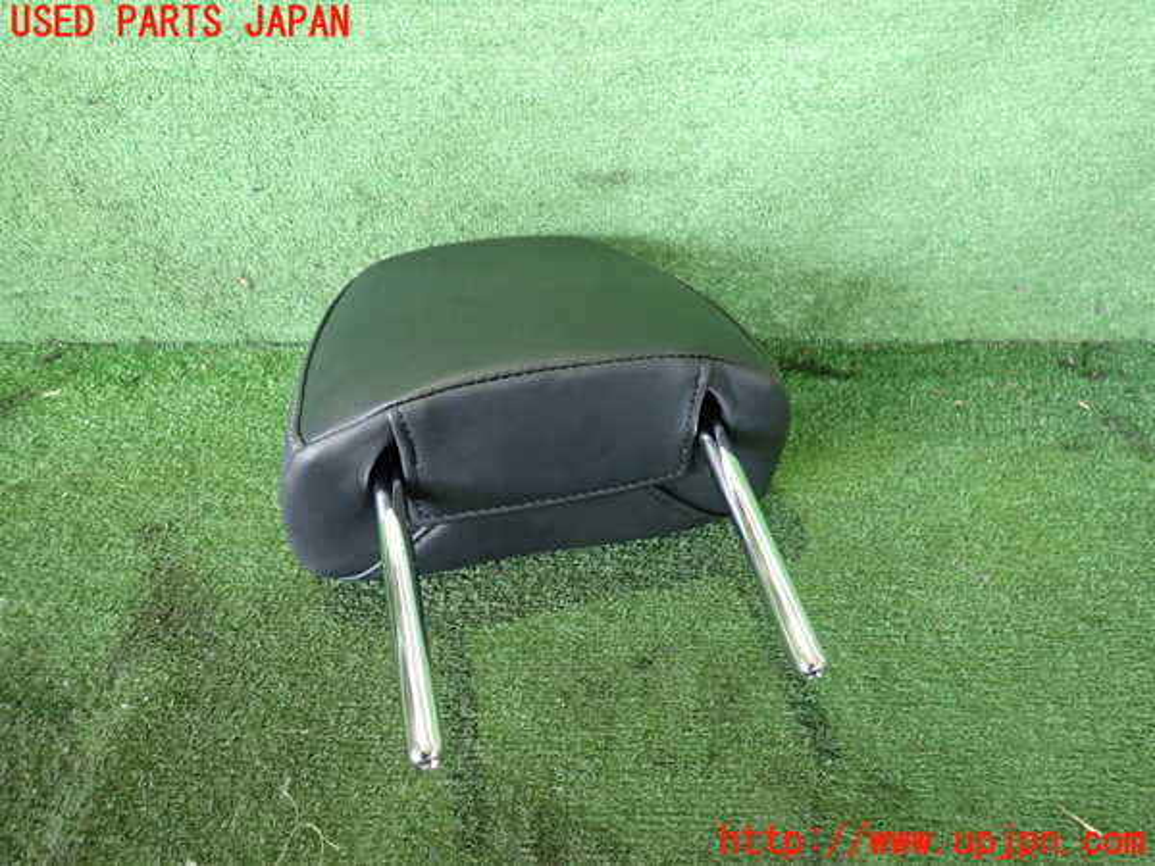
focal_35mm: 25
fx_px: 834
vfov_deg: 54.9
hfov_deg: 69.4
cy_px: 433
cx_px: 578
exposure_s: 1/30
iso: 500
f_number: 2
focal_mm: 4.5
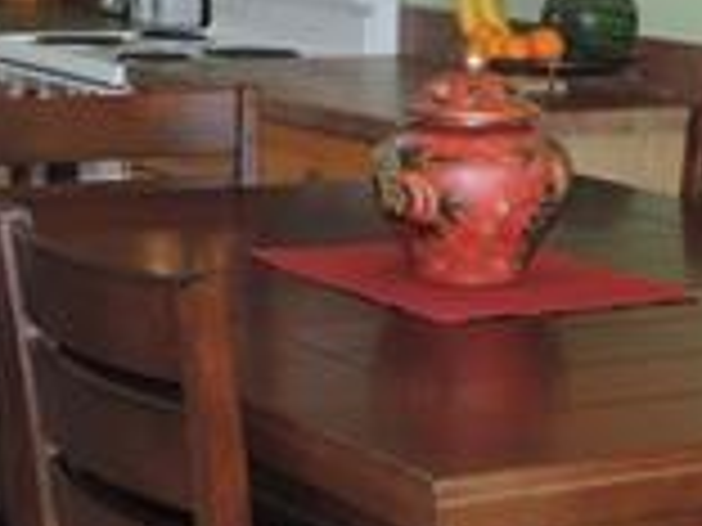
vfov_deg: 10.9
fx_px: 2738
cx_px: 396
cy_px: 54
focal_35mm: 135
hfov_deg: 14.6
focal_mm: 5.8
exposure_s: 1/30
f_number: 3.2
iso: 200
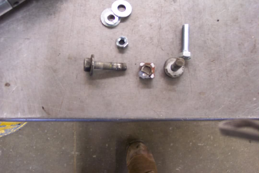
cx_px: 130
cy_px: 86
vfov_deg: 35.1
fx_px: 273
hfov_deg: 50.7
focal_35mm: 38
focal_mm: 8
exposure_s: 1/10
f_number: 2.8
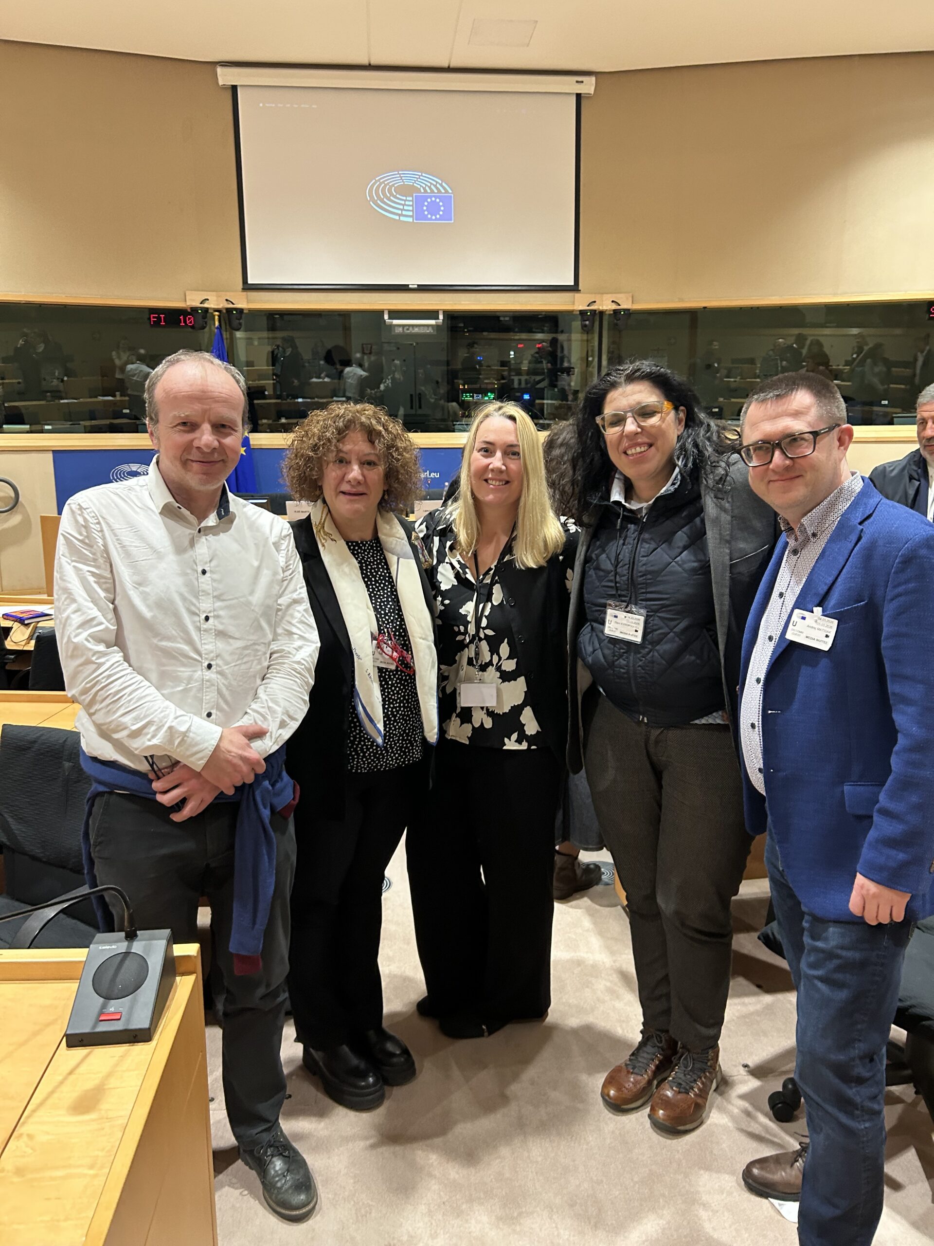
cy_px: 623
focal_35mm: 26
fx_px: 935
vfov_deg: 67.3
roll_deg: -2.4
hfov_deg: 53.1
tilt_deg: -10.4
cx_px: 467
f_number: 1.5
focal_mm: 5.7
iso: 200
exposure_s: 1/50
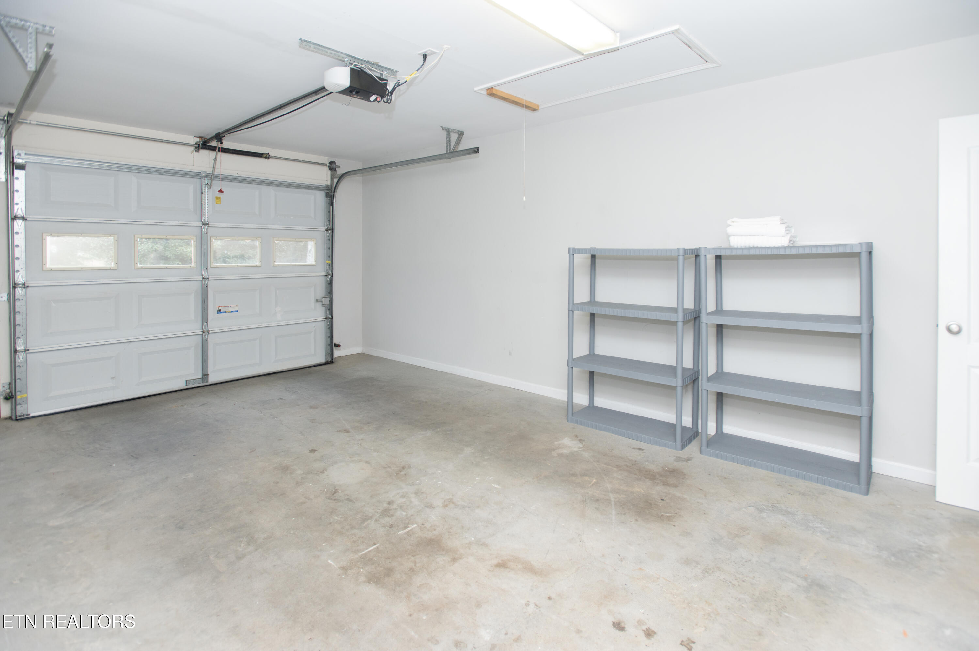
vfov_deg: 70.4
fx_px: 462
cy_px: 326
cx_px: 490
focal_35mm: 17
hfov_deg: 93.3
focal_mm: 17
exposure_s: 1/125
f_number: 4
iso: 640
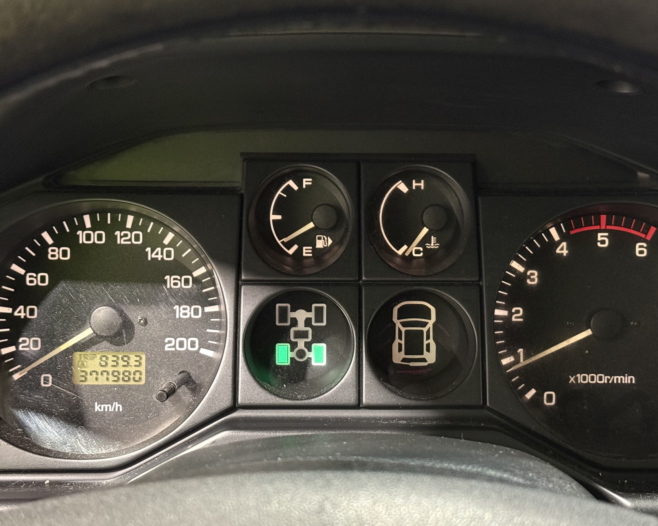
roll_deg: -0.7
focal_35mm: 59
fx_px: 1149
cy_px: 302
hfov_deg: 31.9
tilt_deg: -27.4
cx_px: 360
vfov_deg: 25.8
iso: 800
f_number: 1.78
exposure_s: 1/28
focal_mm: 6.76
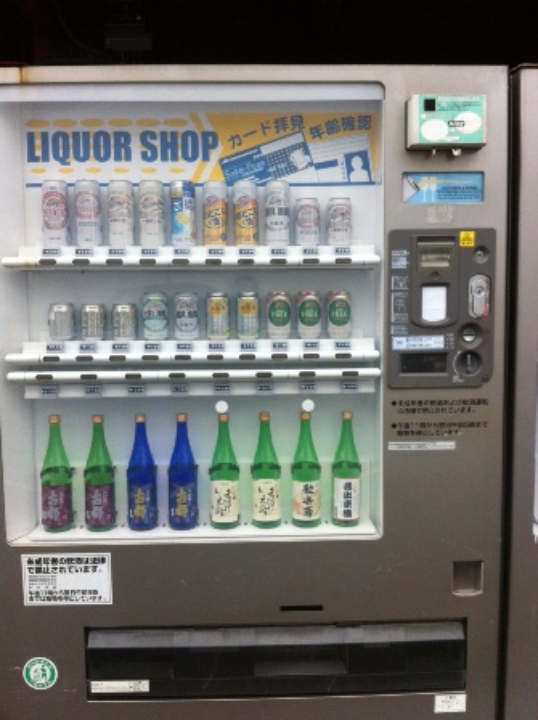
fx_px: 727
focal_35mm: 35
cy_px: 360
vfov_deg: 52.7
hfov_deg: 40.6
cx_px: 269
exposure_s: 1/120
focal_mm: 3.85
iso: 100
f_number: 2.8
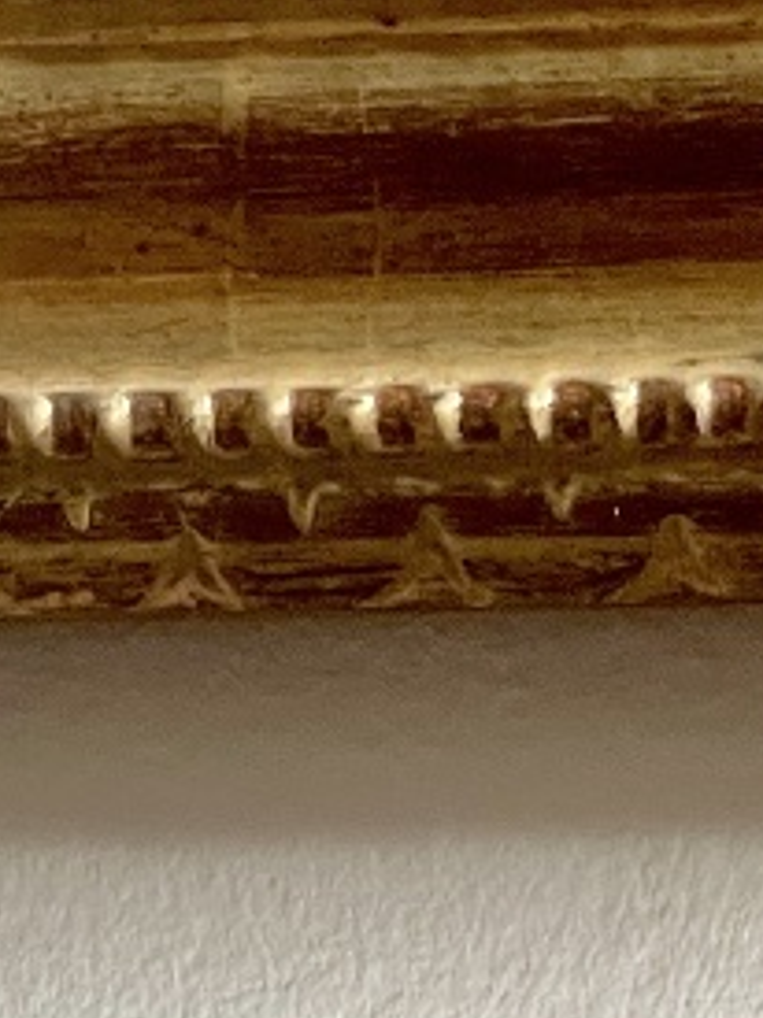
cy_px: 2110
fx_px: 6677
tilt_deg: -0.5
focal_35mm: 227
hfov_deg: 6.5
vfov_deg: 8.3
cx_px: 174
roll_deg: +2.3
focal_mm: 6
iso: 200
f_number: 2
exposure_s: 1/75
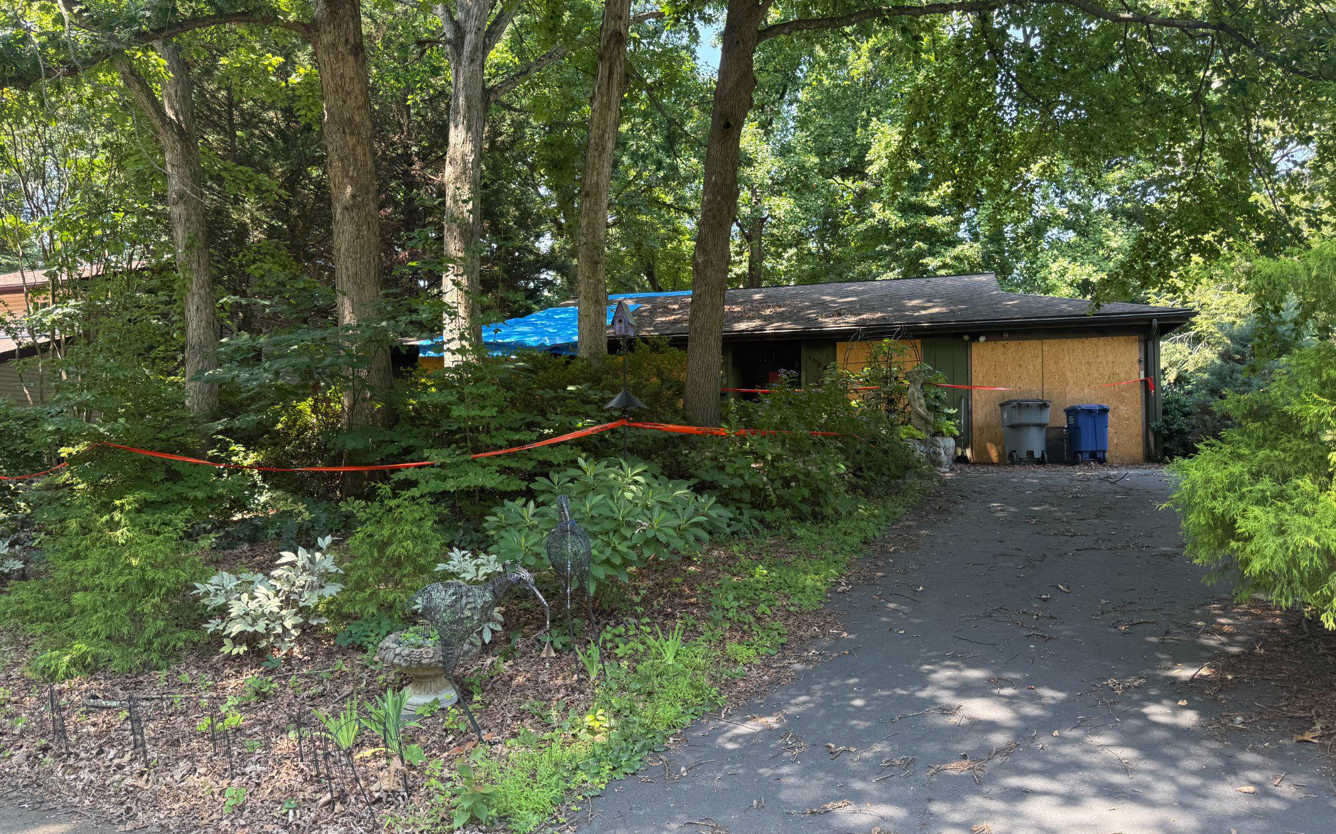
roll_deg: +0.0
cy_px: 415
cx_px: 671
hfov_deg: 70.4
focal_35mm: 26
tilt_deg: +2.3
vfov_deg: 47.6
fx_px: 947
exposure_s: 1/296
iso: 100
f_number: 1.78
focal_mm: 6.76
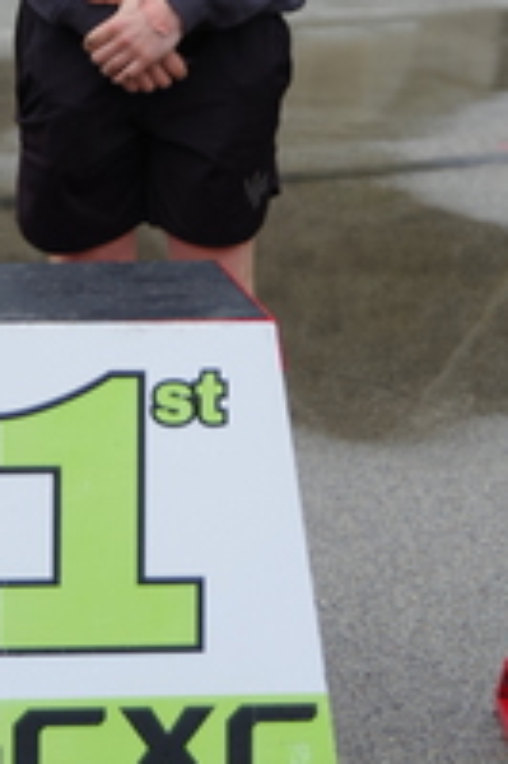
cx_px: 159
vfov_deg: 12.4
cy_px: 50
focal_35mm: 165
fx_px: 3498
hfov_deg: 8.3
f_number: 2.8
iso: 200
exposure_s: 1/1250
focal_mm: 60
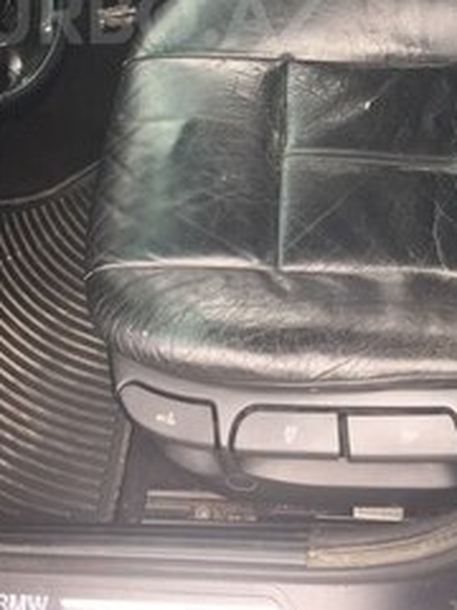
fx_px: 1056
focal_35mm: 60
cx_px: 129
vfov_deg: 30.2
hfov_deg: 24.2
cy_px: 15
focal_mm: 4.15
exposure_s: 1/100
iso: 32
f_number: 2.2
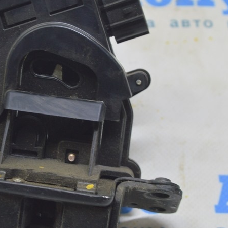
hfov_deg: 12.5
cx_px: 54
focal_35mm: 139
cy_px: 104
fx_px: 1036
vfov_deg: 12.6
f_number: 5.6
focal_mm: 48
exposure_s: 1/20
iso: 400
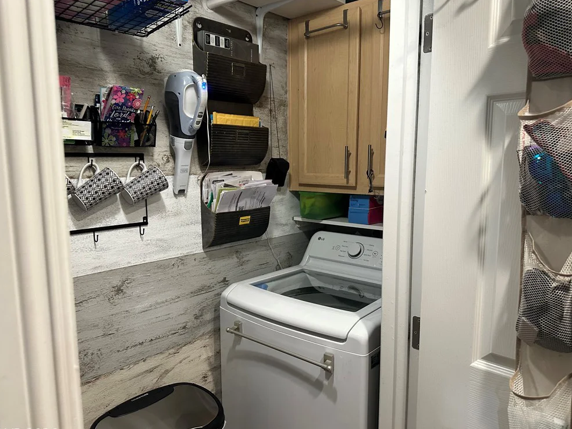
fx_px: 413
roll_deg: +0.2
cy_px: 219
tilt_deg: -6.3
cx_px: 293
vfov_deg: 54.9
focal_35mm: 25
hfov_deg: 69.4
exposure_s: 1/60
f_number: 1.78
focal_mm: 6.86
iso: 250
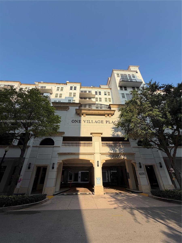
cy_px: 122
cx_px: 91
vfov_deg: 102.1
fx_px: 98
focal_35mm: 14
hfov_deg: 85.7
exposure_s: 1/770
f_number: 2.2
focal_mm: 2.22
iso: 40
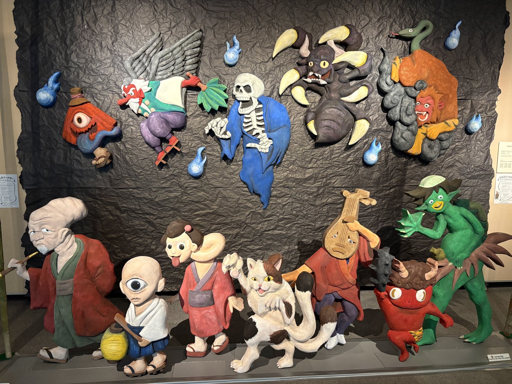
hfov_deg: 67.3
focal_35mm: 26
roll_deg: -0.1
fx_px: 385
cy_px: 192
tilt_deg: -6.5
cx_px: 256
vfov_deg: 53.1
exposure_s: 1/60
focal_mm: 5.96
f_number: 1.6
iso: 320
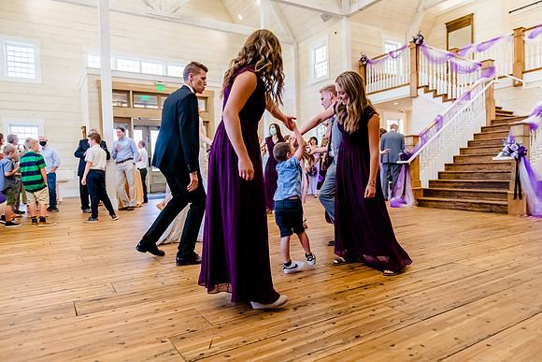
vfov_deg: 52.7
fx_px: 365
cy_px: 181
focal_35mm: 24
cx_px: 271
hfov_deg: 73.2
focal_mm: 24
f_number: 3.2
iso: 3200
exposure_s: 1/640
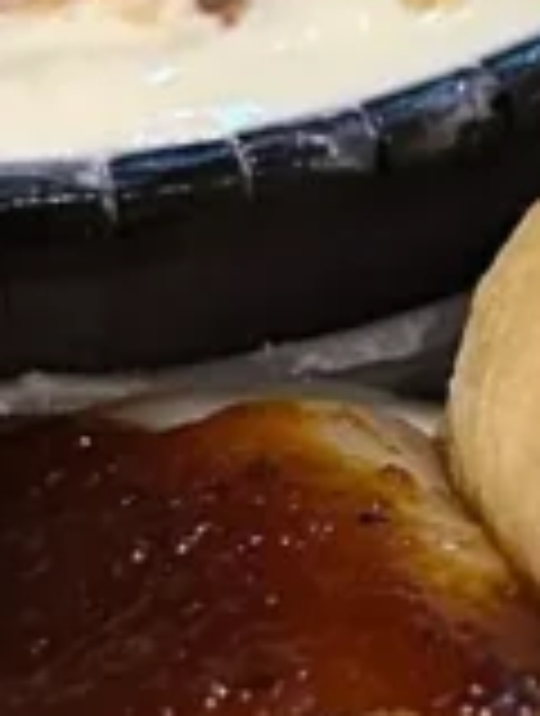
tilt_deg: -53.0
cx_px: 446
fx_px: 3460
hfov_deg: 8.9
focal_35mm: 167
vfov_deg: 11.8
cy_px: 473
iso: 500
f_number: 1.5
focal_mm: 5.7
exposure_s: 1/60
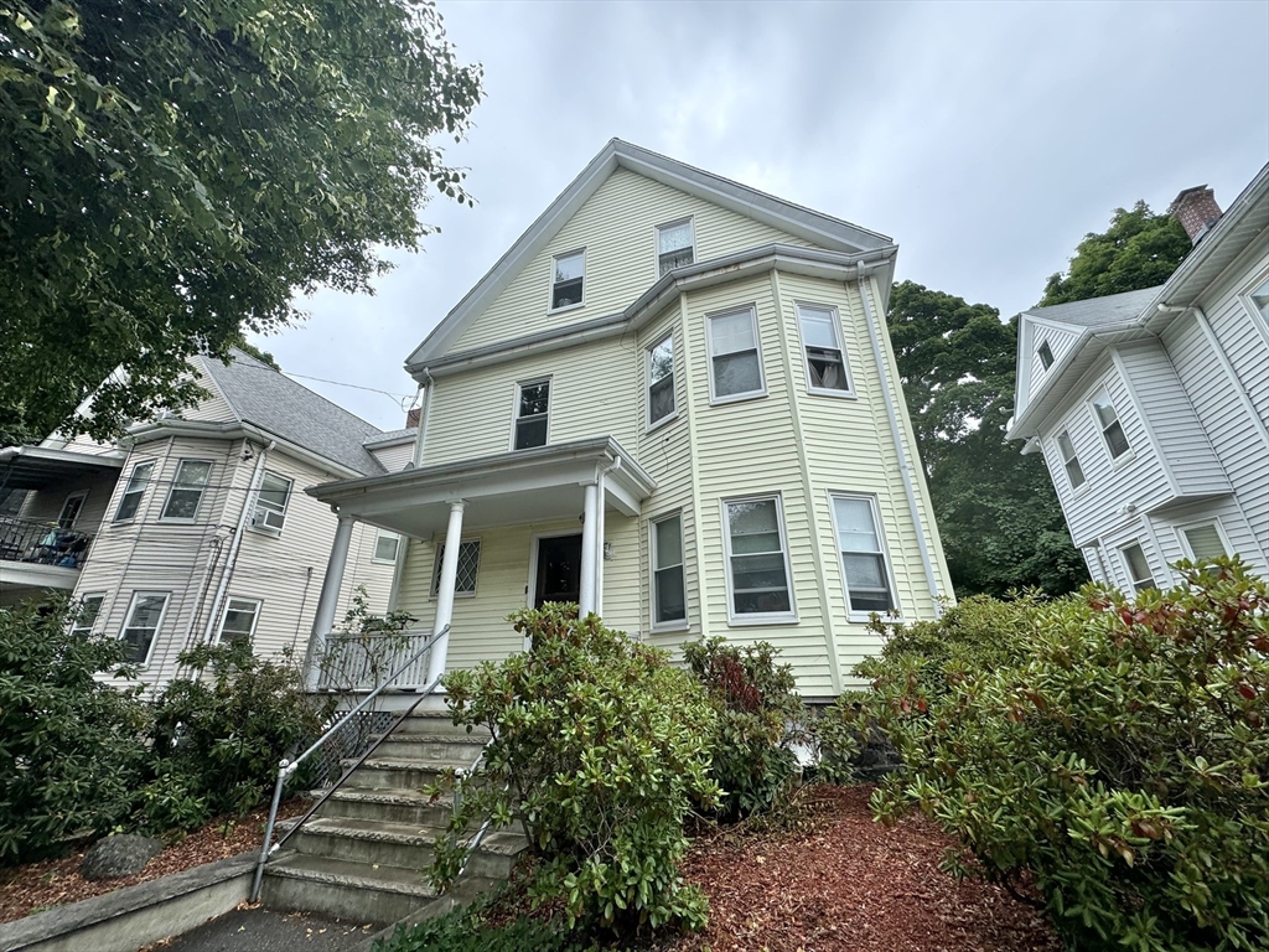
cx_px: 634
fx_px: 513
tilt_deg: +21.6
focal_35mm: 14
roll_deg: +0.7
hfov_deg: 102.1
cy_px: 476
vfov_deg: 85.7
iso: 50
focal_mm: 2.22
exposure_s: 1/556
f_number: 2.2
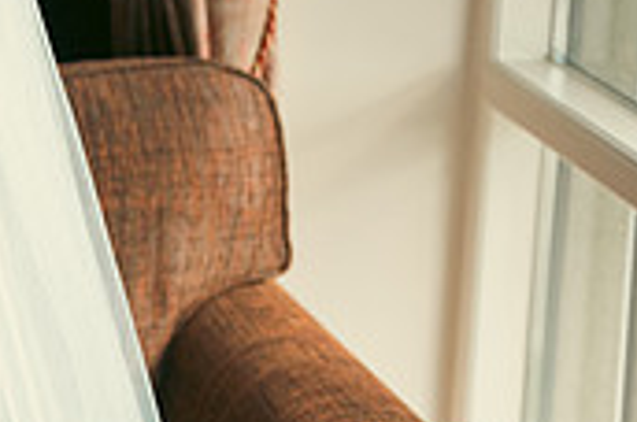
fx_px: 2508
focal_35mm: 142
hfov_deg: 13.4
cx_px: -415
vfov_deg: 9.4
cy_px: -139
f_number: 3.5
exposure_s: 1/160
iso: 200
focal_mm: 42
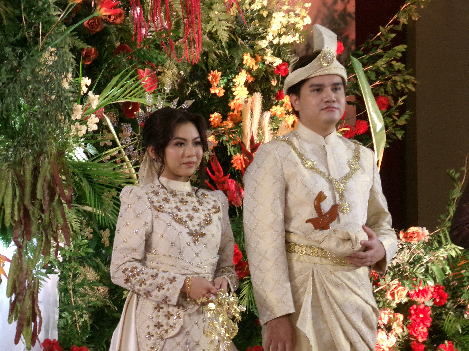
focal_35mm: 178
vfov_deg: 8.3
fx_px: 2412
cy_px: 176
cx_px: 234
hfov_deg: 11.1
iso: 568
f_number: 5.8
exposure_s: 1/20
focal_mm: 32
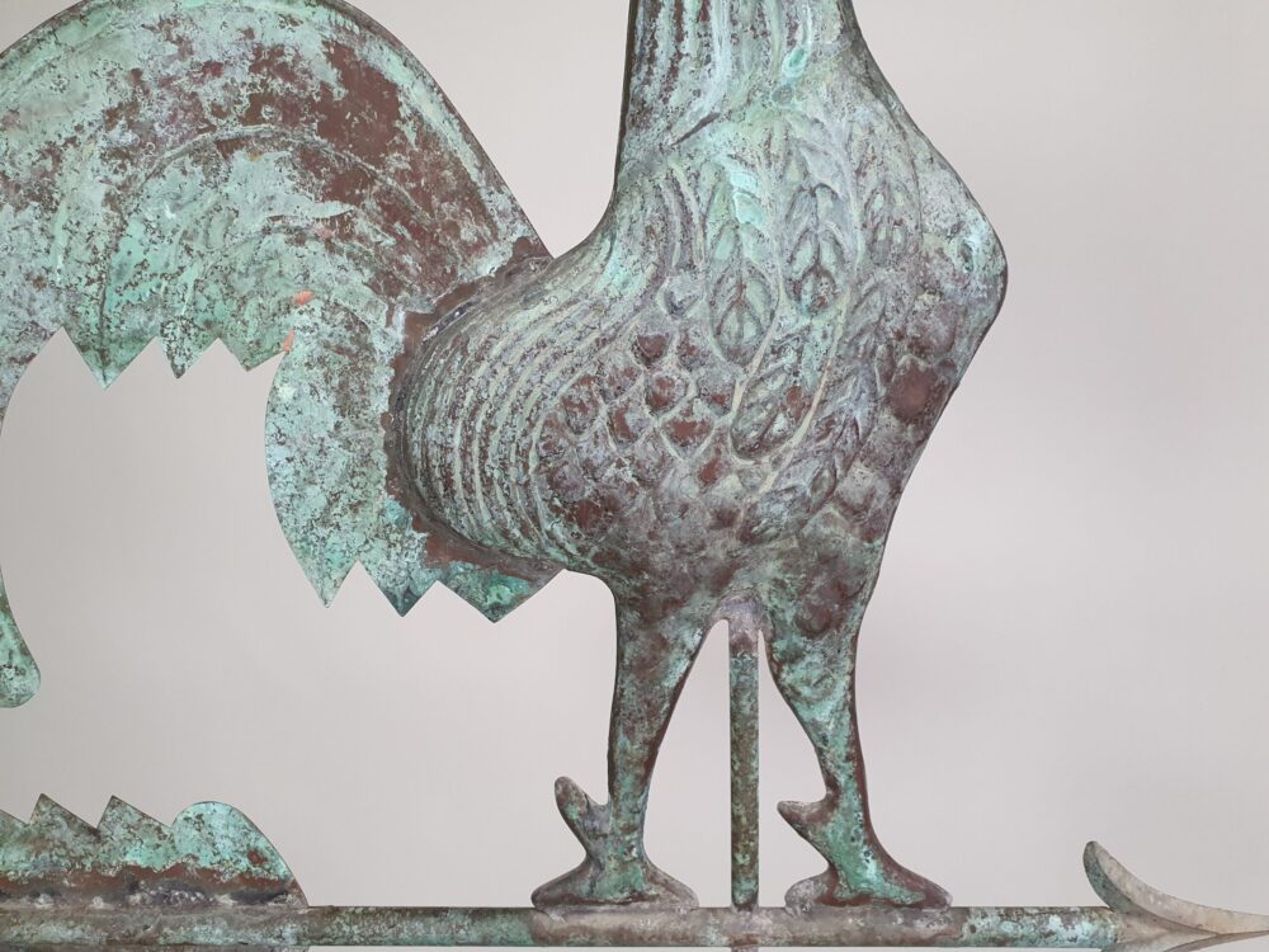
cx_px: 634
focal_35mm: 26
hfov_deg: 67.3
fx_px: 953
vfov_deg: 53.1
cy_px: 476
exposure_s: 1/100
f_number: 2.4
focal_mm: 4.32
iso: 200
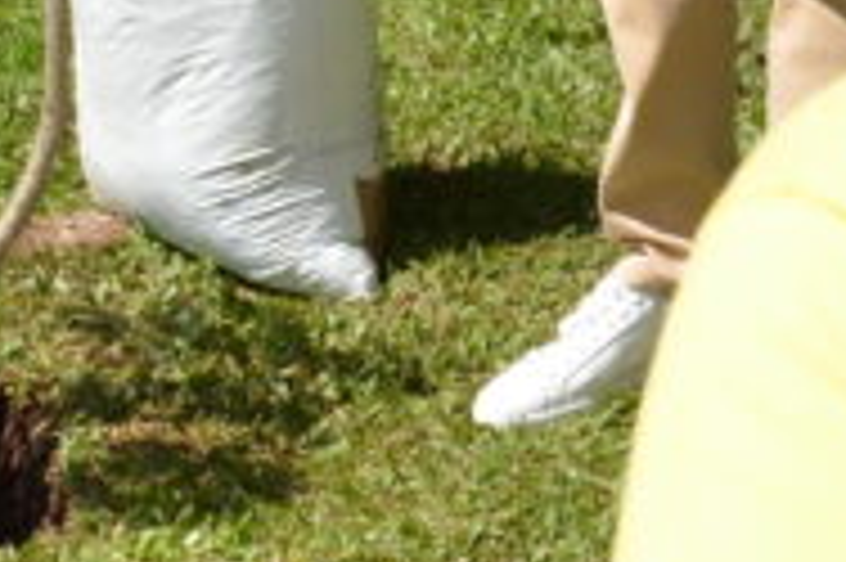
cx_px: -36
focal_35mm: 261
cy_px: -436
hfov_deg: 7.9
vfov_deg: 5.2
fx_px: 6128
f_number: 8
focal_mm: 32
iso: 100
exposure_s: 1/250
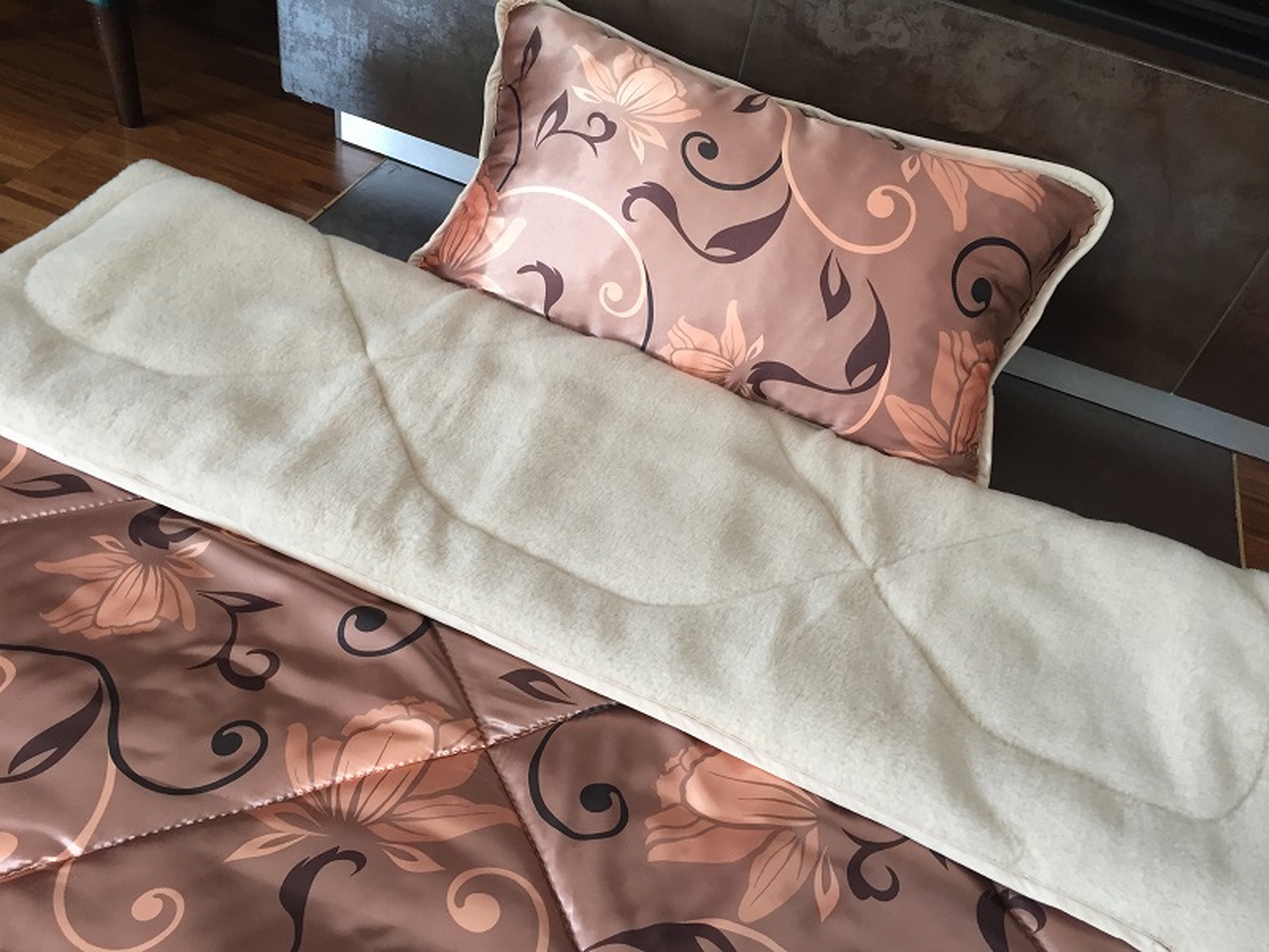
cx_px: 634
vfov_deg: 48.2
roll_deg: -12.9
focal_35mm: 29
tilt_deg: -44.3
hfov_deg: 61.7
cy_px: 476
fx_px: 1063
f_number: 2.2
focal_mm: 4.15
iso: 125
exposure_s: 1/33
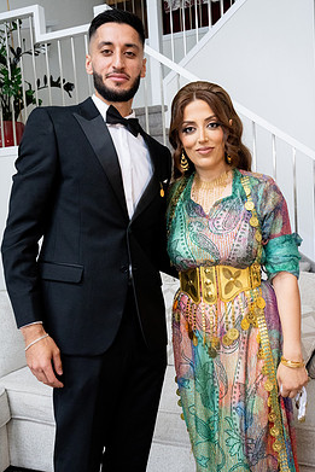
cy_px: 252
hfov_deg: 35.1
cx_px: 168
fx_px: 498
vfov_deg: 50.6
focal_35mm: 38
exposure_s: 1/160
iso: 6400
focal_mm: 33
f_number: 9
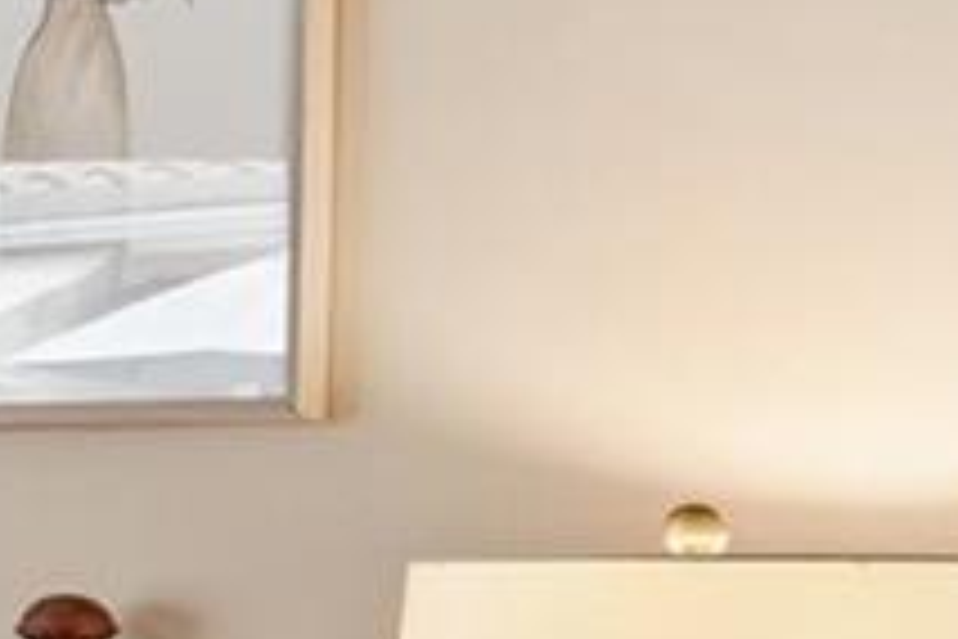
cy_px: 549
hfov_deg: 11.7
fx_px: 3193
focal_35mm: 120
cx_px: -1714
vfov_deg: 11.4
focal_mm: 16
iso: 400
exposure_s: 1/20
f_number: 8
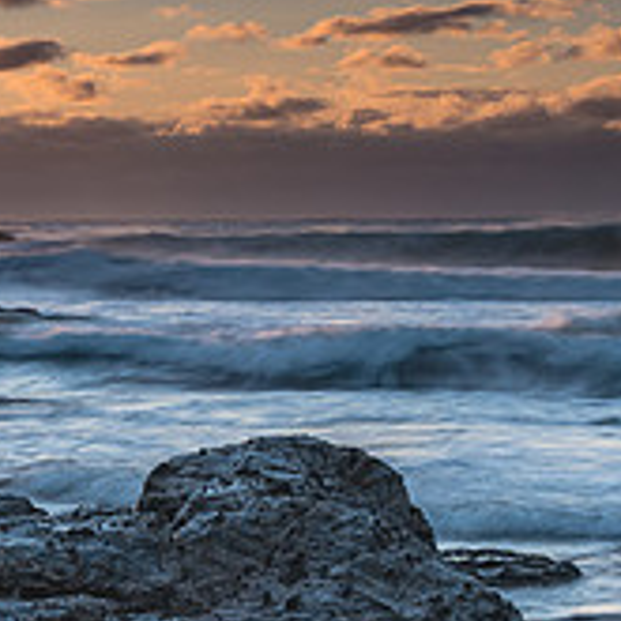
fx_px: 2578
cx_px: 38
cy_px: 96
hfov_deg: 13.6
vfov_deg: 13.6
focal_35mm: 127
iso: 64
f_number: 9
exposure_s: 1/2
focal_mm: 28
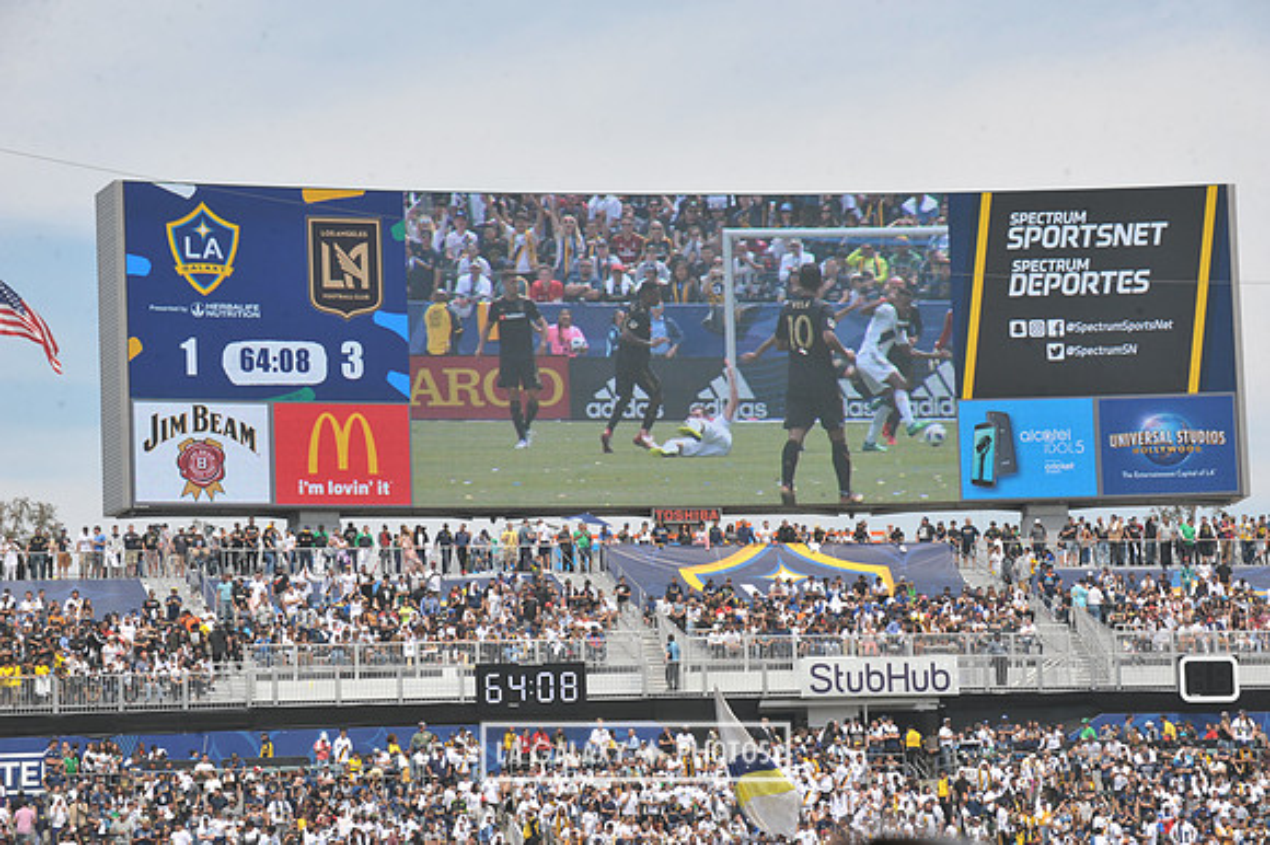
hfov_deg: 15.2
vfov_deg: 10.1
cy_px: 422
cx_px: 635
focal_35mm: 135
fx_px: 4760
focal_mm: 135
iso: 320
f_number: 11
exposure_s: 1/500
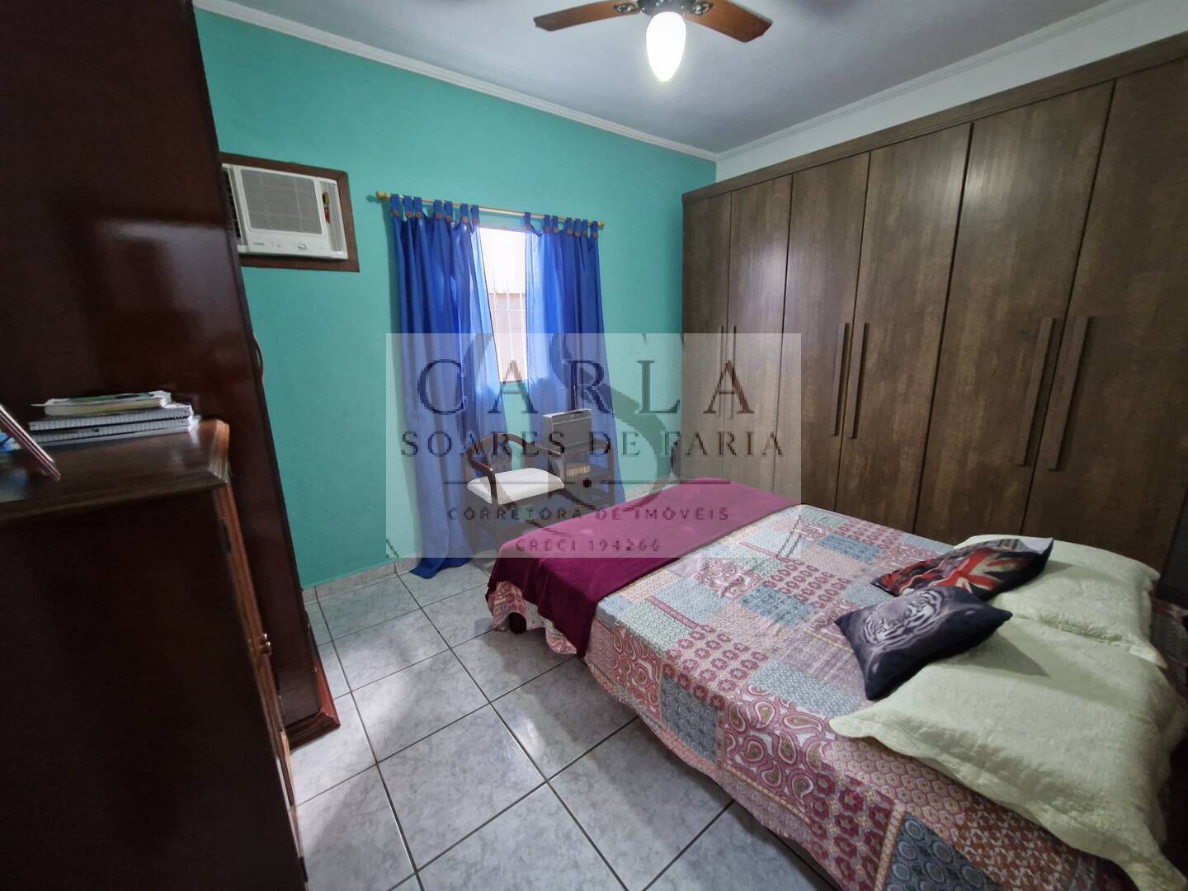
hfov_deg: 106.2
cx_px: 594
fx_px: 446
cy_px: 446
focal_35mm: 13
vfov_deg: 89.9
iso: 800
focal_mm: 1.74
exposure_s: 1/24
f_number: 2.2
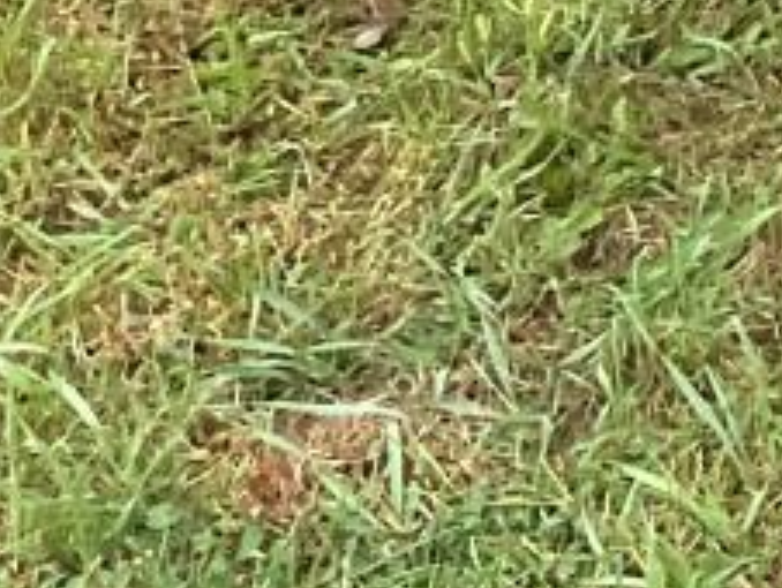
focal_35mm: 164
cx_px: 2152
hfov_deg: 9.8
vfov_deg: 8.2
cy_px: -889
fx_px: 3709
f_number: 1.8
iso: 50
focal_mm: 3
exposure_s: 1/120
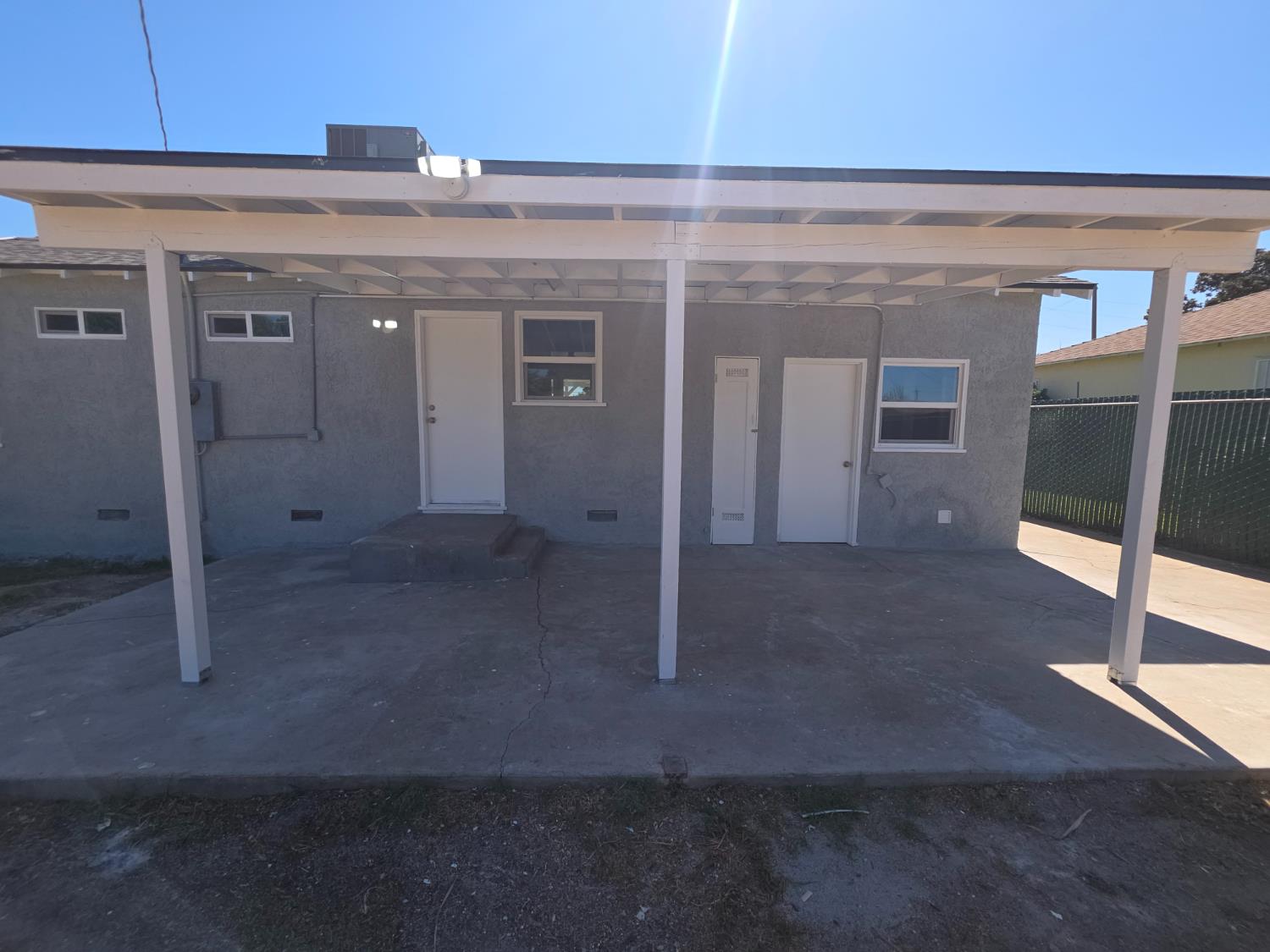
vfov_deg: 89.9
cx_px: 635
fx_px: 477
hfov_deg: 106.2
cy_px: 476
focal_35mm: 13
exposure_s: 1/724
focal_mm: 2.2
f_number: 1.9
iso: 20
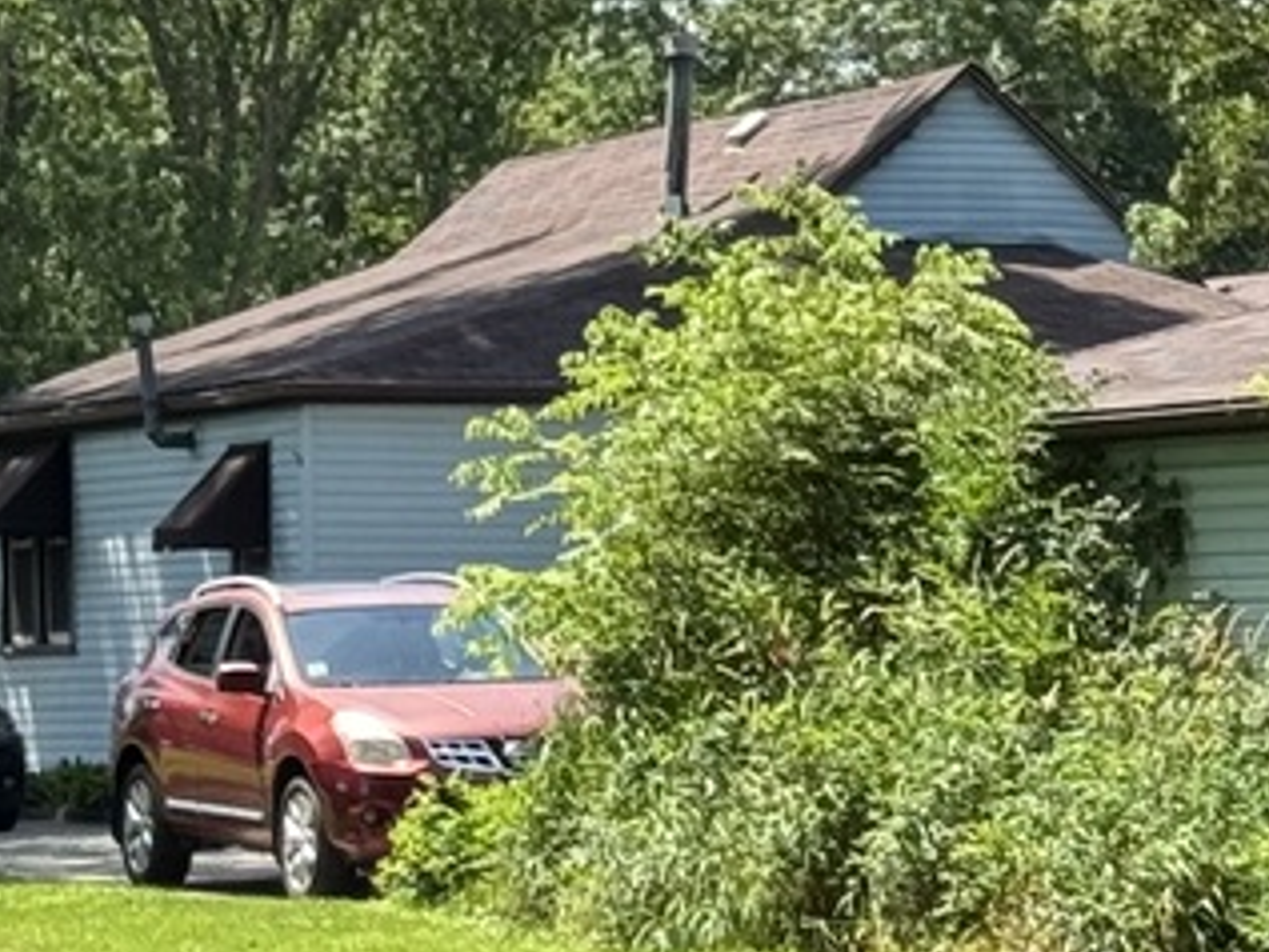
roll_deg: +0.8
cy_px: 840
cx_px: 1361
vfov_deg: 6.8
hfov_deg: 9.0
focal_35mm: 218
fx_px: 7995
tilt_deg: -0.5
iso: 64
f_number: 1.78
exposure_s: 1/1458
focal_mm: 6.76
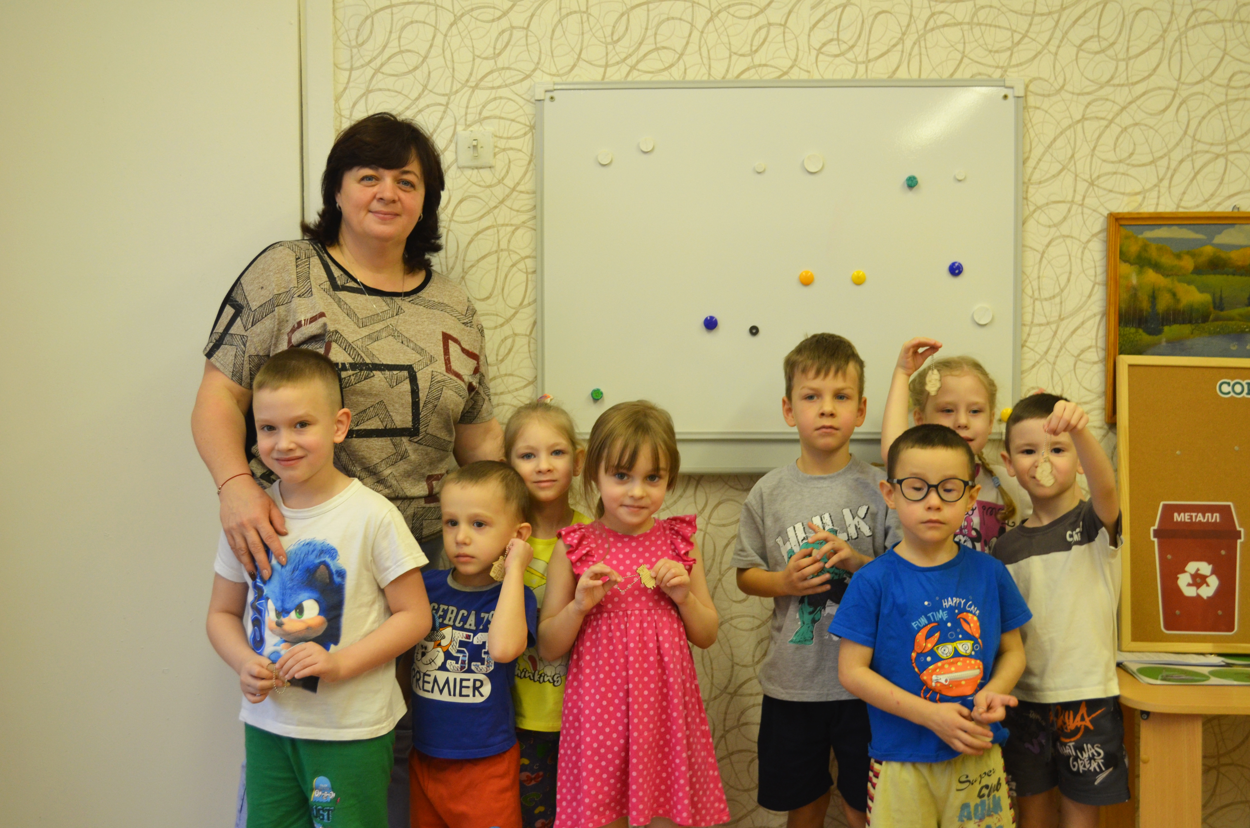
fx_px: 1351
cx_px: 625
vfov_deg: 34.1
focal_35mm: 39
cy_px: 414
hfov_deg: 49.6
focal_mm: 26
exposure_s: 1/50
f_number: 4.2
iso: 800
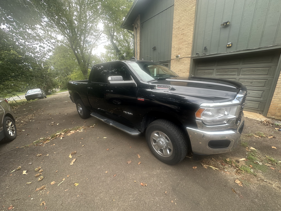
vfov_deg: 85.7
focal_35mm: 14
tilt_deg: -14.3
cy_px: 106
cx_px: 140
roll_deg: -0.8
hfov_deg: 102.1
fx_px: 114
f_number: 2.2
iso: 40
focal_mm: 2.22
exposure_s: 1/120
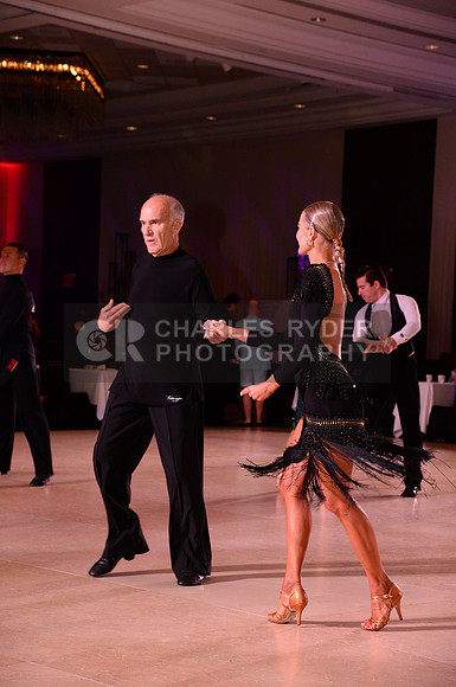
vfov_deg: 26.0
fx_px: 1486
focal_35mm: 78
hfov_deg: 17.4
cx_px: 228
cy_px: 344
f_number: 5.6
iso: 2500
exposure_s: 1/250
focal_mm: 78
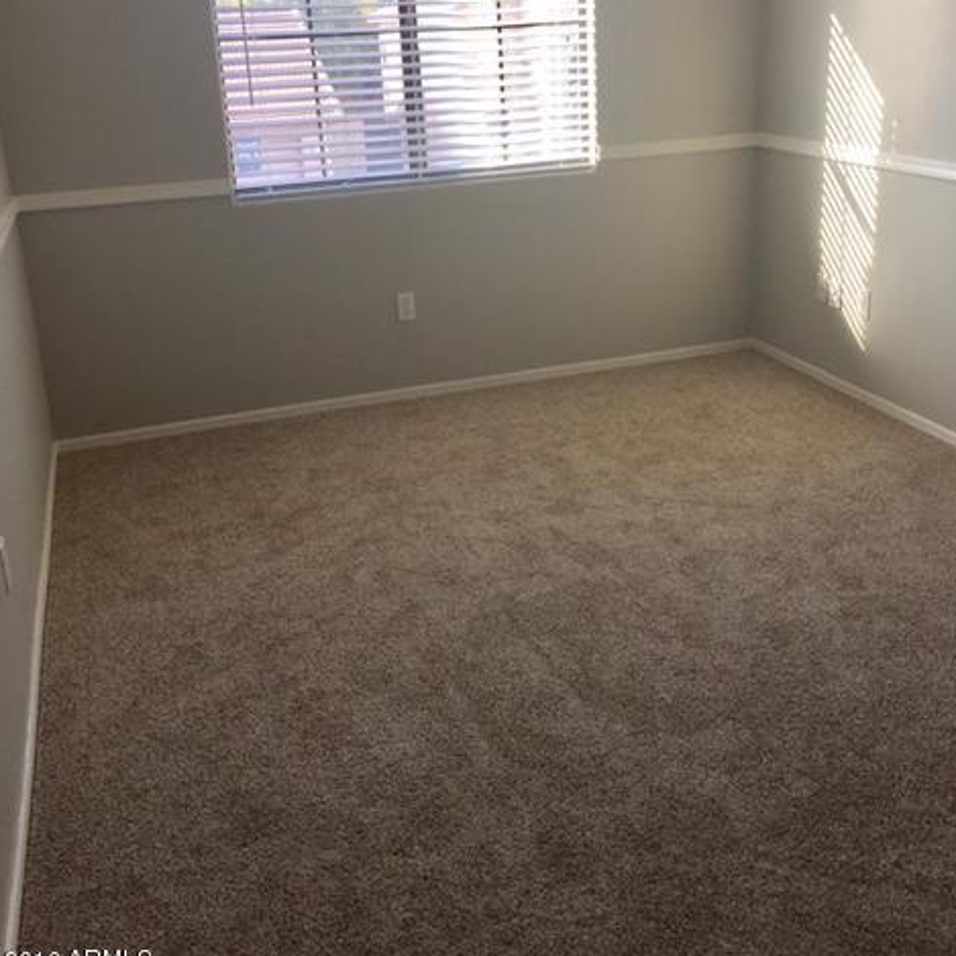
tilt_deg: -15.9
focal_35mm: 35
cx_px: 481
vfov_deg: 46.8
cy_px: 357
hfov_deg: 47.2
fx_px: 1094
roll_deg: +2.6
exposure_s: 1/201
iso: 32
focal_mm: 4.15
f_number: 2.2
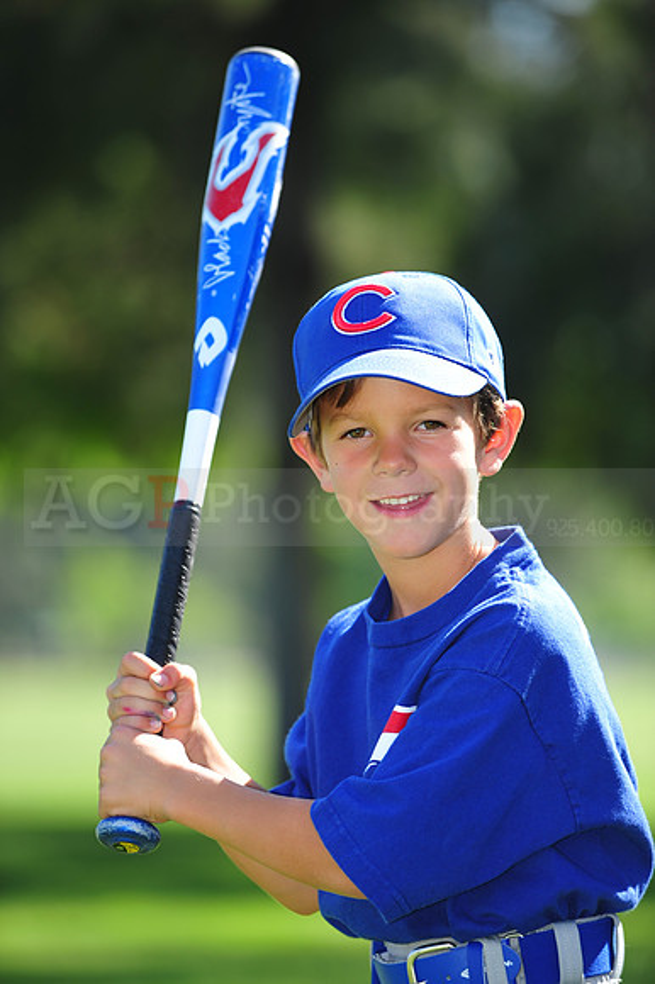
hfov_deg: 6.9
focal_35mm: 200
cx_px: 328
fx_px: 5464
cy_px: 492
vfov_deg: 10.3
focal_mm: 200
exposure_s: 1/400
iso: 200
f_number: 4.5
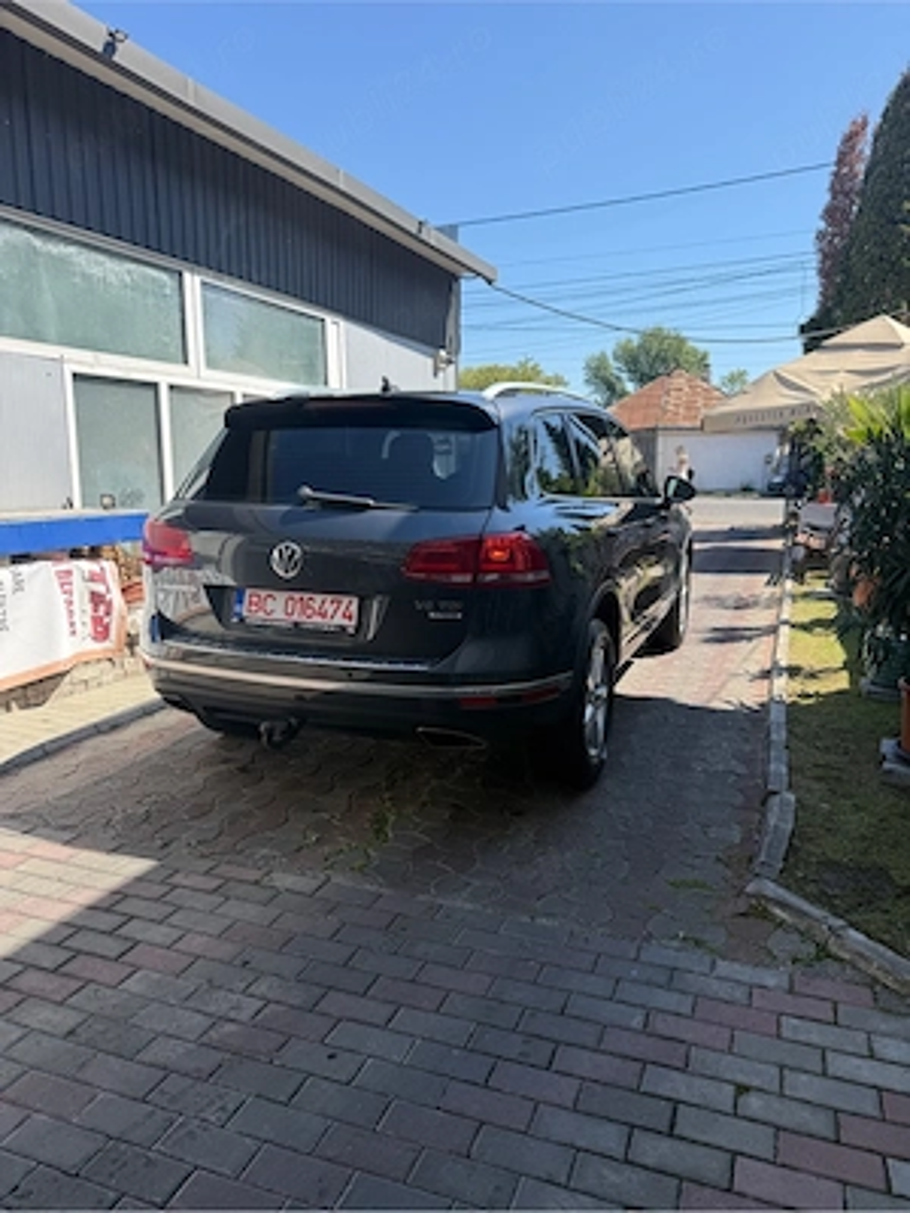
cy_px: 606
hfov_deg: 56.8
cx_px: 455
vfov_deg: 71.6
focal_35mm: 24
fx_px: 841
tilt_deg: -10.4
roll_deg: -1.3
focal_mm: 6.76
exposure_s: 1/2110
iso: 80
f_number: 1.78
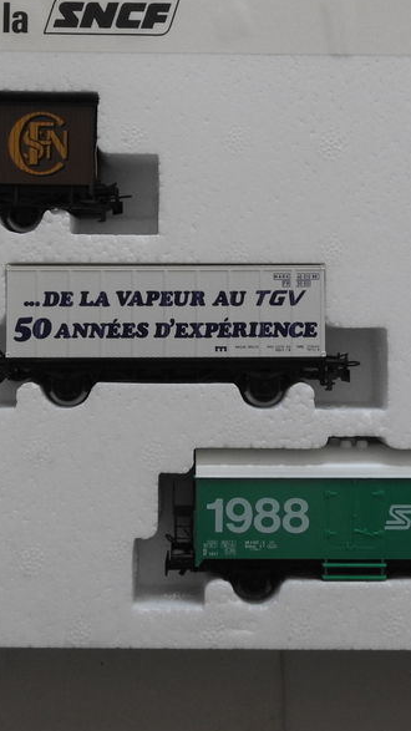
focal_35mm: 65
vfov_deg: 32.2
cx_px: 196
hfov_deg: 18.5
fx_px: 1260
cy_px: 270
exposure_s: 1/30
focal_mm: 6.3
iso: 320
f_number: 3.8
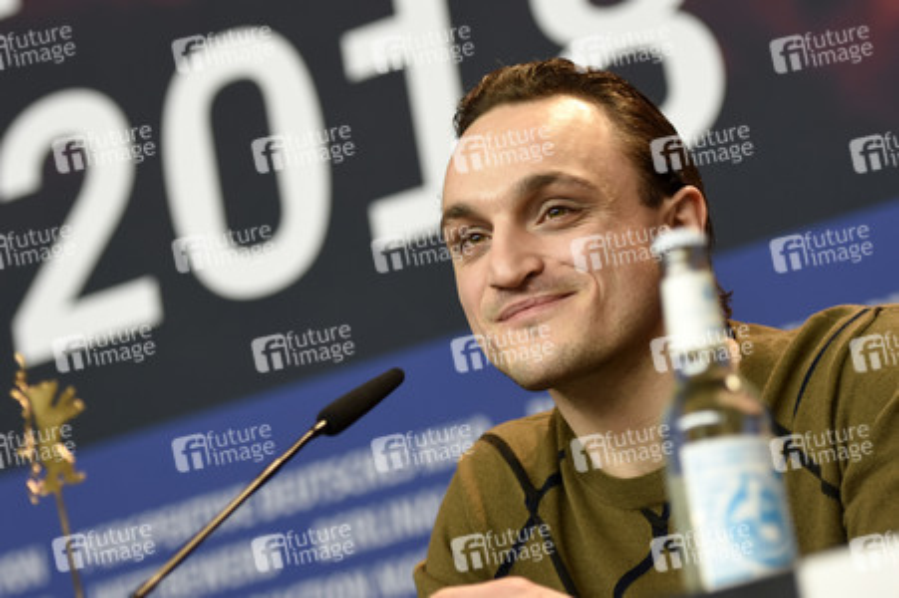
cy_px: 299
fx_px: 3556
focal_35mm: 142
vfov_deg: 9.6
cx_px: 450
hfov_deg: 14.4
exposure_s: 1/320
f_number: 3.2
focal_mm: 95
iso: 640
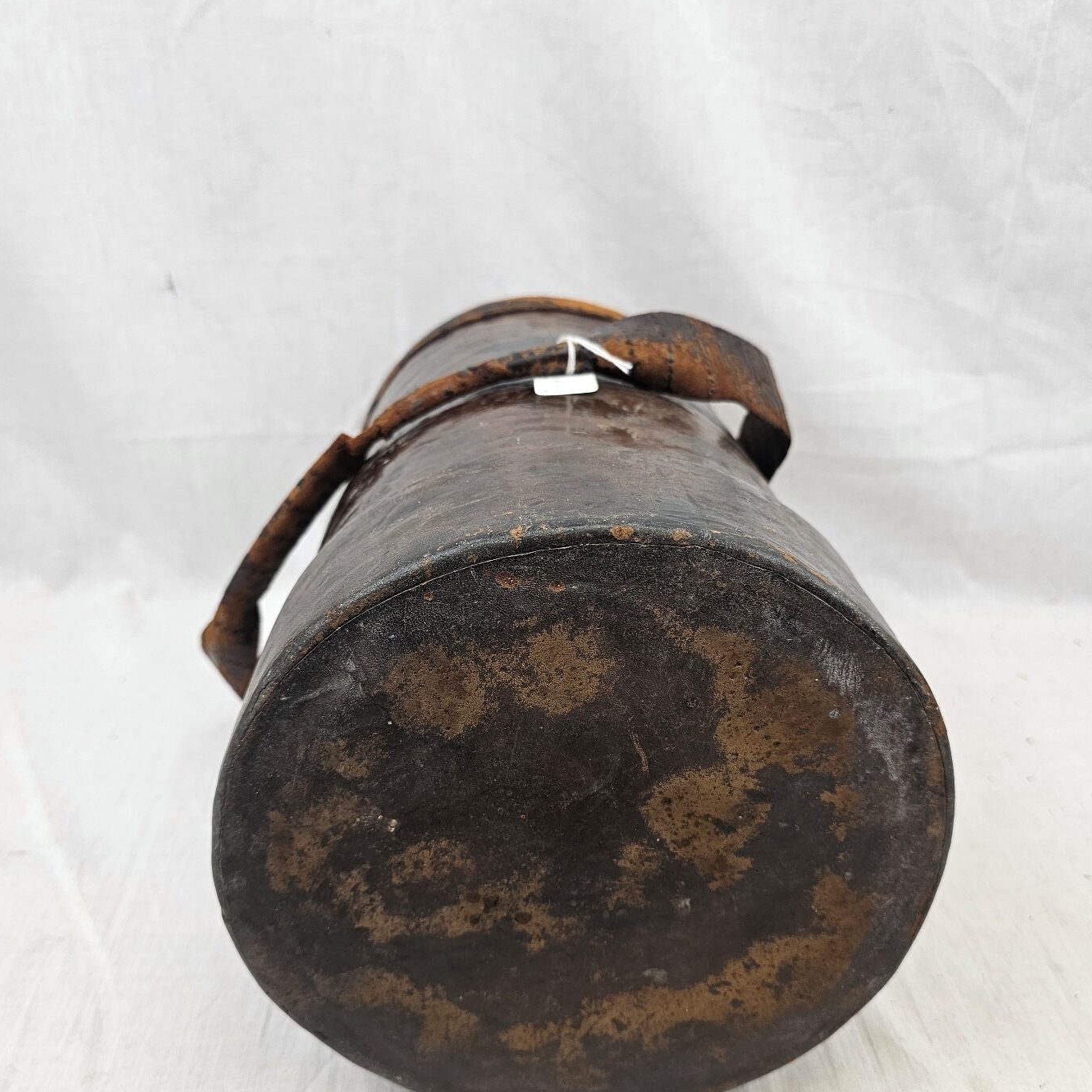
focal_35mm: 28
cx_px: 555
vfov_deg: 57.2
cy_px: 603
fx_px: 999
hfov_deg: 57.3
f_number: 1.7
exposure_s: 1/100
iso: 50
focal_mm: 6.3
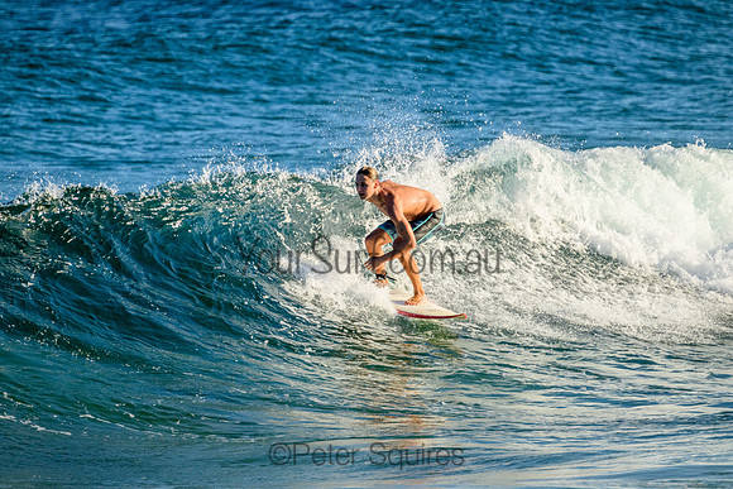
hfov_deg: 2.6
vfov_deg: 1.7
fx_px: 16292
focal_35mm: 800
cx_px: 366
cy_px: 244
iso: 1600
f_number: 11
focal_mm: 800
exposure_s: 1/2000
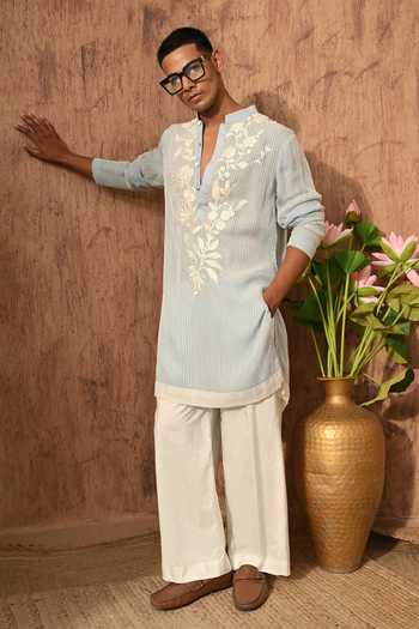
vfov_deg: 48.5
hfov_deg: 33.4
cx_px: 210
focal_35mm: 40
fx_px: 698
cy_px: 314
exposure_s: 1/100
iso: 250
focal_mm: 40
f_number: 8
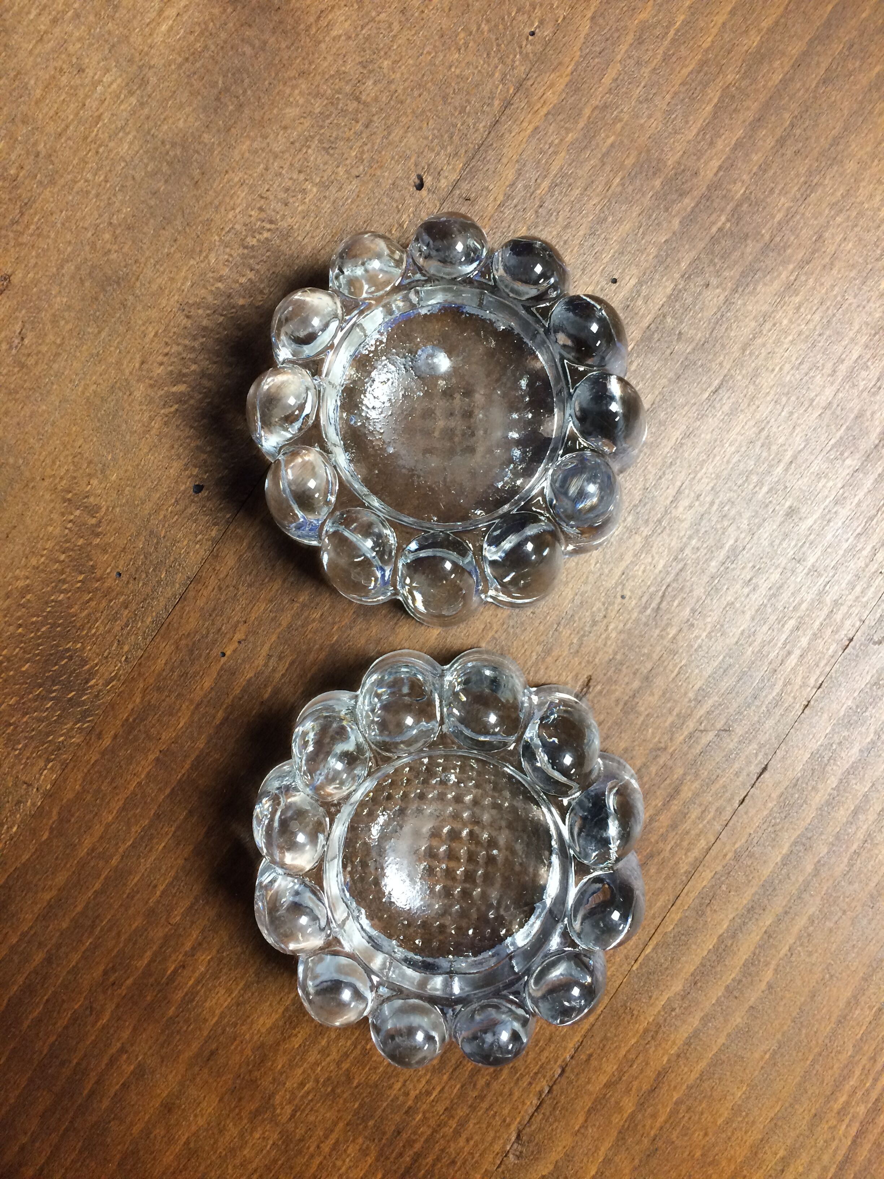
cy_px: 590
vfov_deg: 61.7
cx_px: 442
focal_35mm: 29
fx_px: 987
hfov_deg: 48.2
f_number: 2.2
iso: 160
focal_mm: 4.15
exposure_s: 1/33
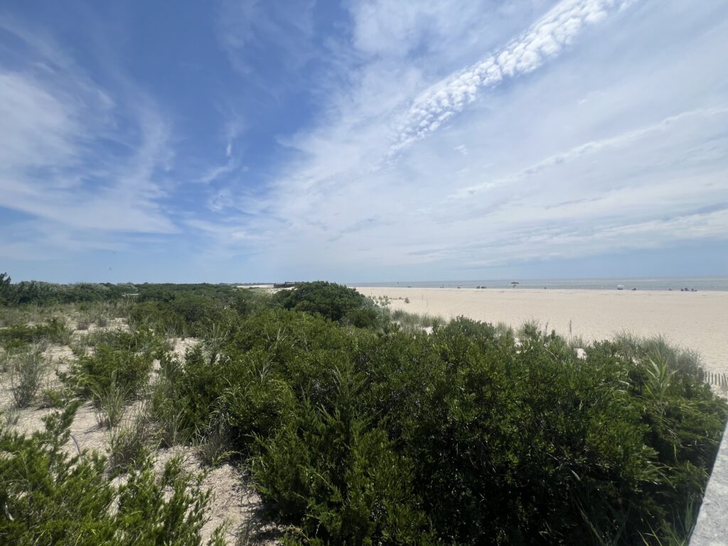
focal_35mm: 13
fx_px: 273
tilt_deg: +0.6
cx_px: 364
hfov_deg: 106.2
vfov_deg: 89.9
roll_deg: +1.3
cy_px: 273
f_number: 1.8
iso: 32
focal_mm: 1.57
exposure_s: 1/4587
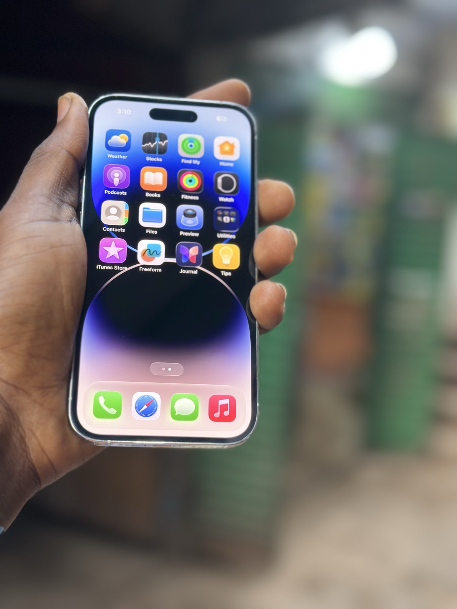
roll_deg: -4.5
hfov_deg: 30.3
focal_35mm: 48
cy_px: 304
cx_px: 228
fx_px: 845
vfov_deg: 39.7
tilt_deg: -10.9
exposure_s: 1/50
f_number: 1.78
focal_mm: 6.86
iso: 100
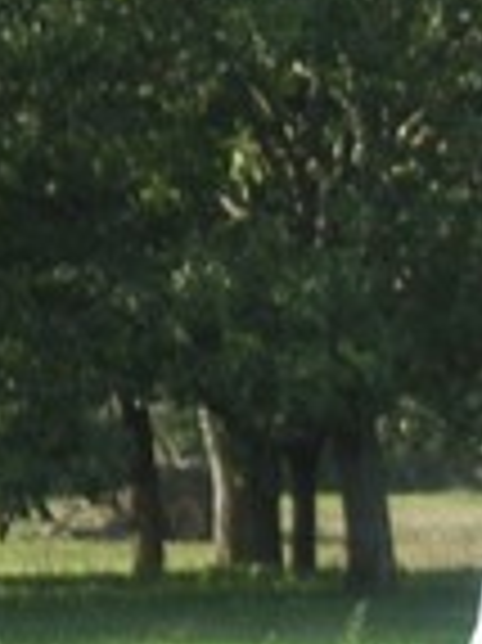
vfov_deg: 2.4
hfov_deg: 1.8
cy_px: 491
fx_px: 15656
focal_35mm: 842
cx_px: 779
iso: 100
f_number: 3.5
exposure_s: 1/320
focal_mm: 50.8
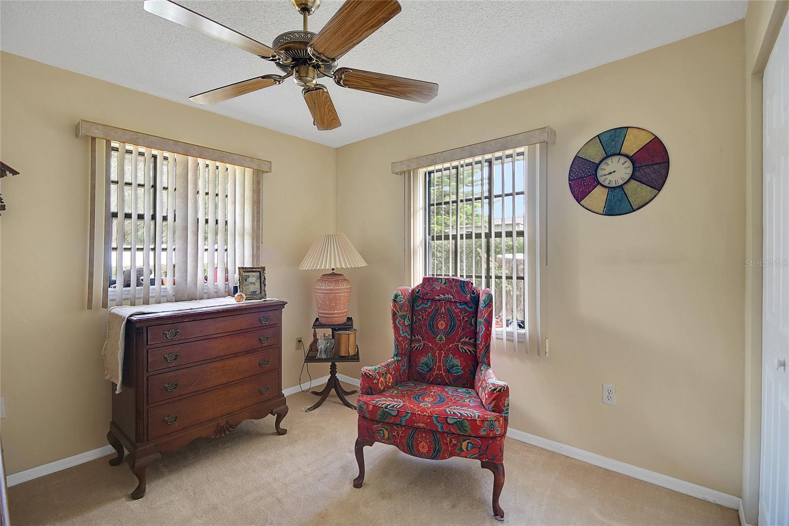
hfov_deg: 100.4
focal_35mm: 15
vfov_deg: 77.3
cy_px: 263
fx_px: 329
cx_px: 394
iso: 200
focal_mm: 10
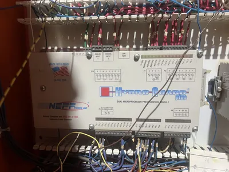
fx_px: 172
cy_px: 86
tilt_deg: -9.9
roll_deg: -0.5
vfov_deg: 53.1
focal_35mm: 26
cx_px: 114
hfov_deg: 67.3
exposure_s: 1/60
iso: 160
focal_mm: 5.7
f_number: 1.5
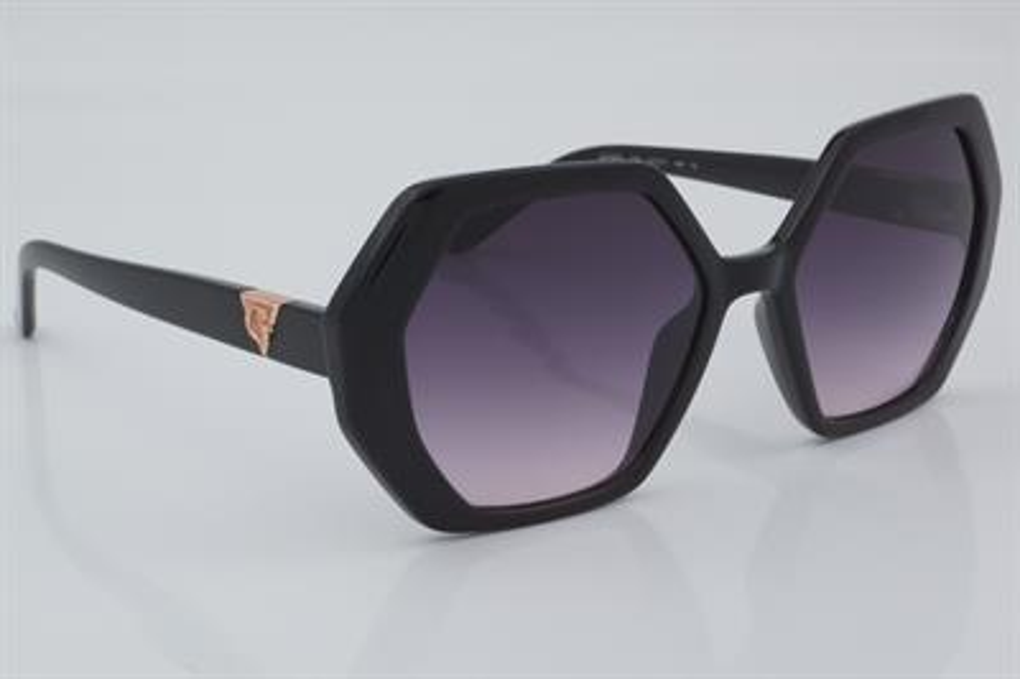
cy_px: 340
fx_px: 2336
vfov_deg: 16.5
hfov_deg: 24.6
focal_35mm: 82
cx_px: 510
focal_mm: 55
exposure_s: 1/4
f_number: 32
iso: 100
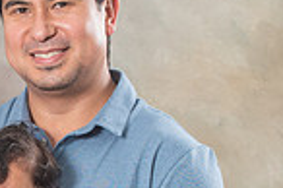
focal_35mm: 576
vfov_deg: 2.4
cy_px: 279
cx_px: -35
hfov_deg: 3.6
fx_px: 4523
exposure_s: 1/125
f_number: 5.6
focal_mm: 105
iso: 200
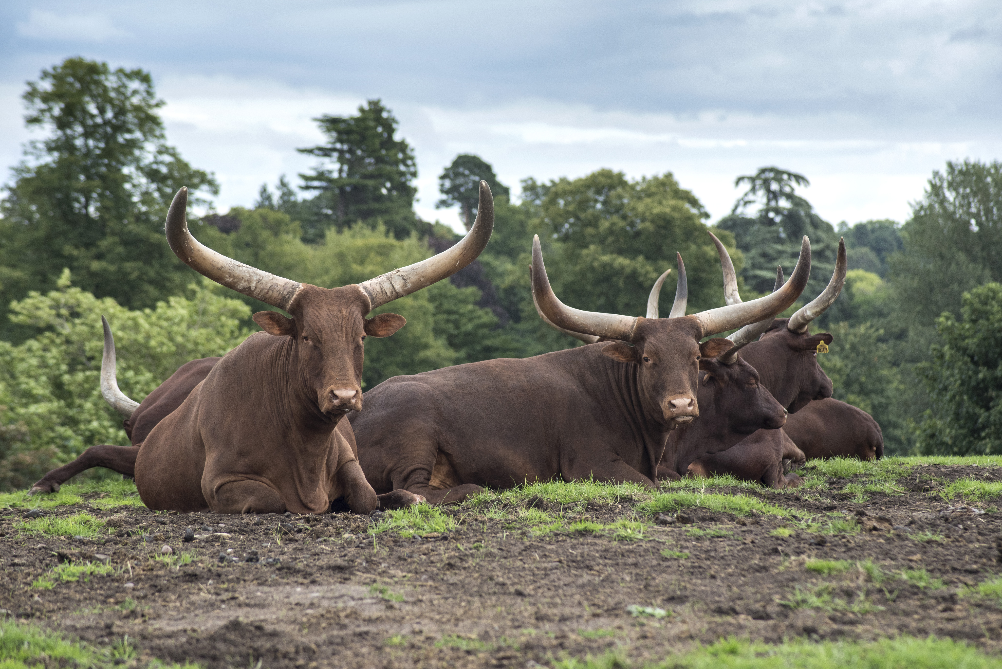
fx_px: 4316
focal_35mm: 155
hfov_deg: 13.2
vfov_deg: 8.9
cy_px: 334
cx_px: 501
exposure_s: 1/800
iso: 800
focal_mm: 155
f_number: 8
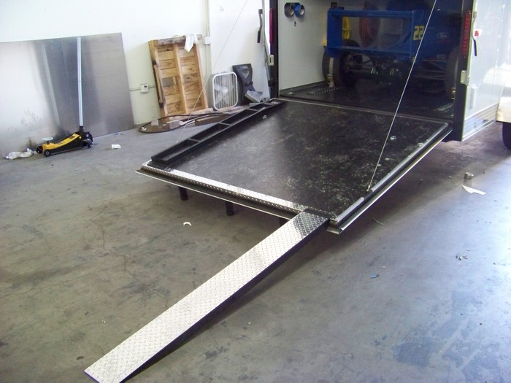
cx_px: 256
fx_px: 531
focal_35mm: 36
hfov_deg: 51.4
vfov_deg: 39.7
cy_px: 192
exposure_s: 1/30
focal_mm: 5.85
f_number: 2.8
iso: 564
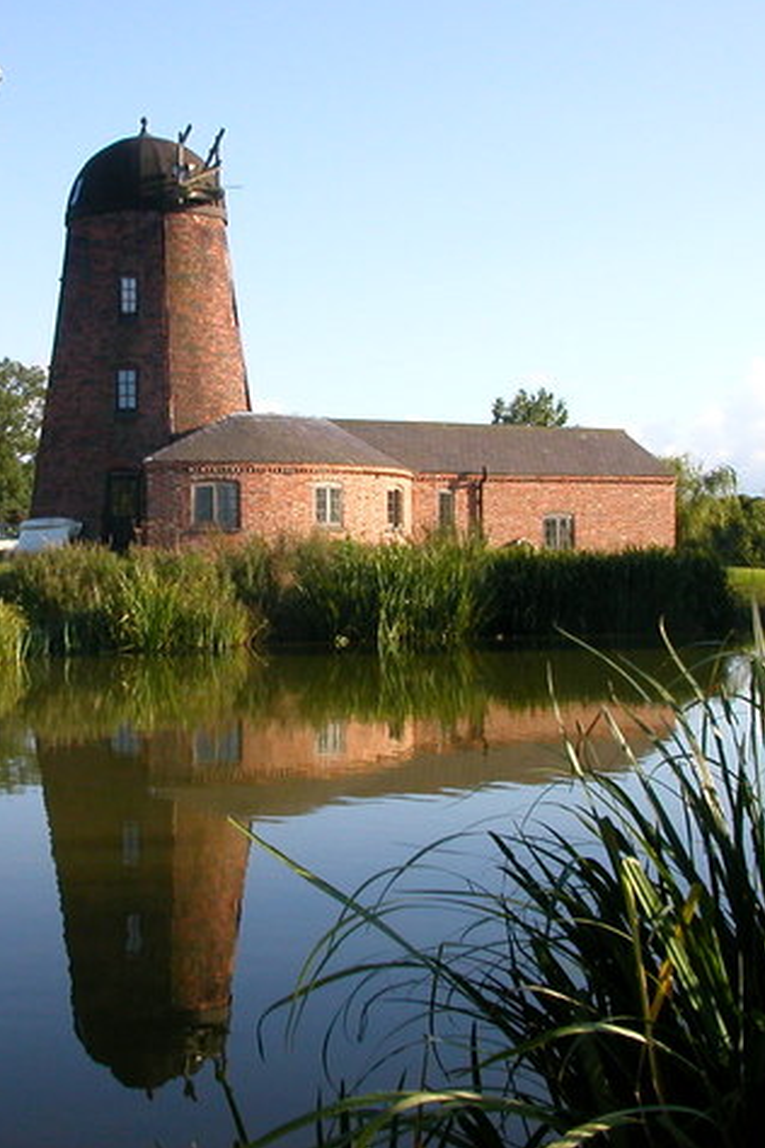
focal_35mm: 52
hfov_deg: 25.9
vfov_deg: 38.2
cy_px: 569
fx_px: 1657
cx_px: 288
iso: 100
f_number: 4.5
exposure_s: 1/262
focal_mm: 5.6
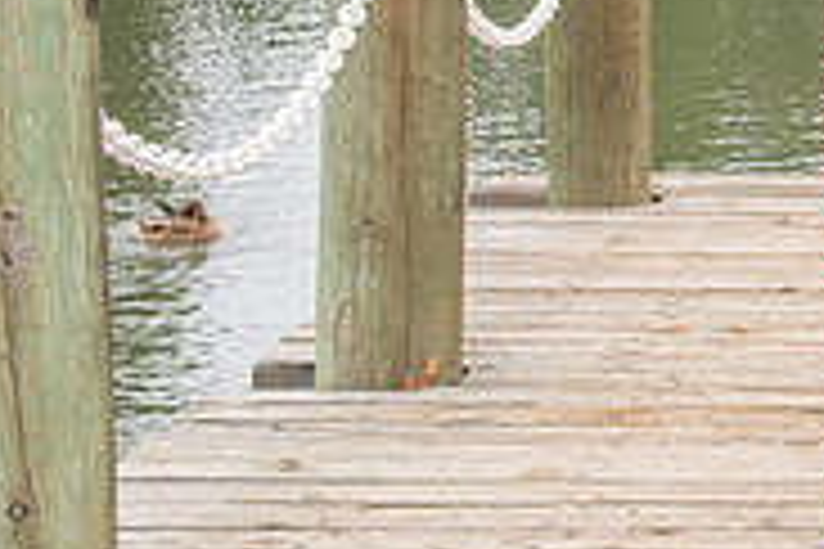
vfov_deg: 10.0
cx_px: 1110
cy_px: -137
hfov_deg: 14.5
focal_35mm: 135
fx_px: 3090
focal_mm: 38
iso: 500
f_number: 5
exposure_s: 1/125
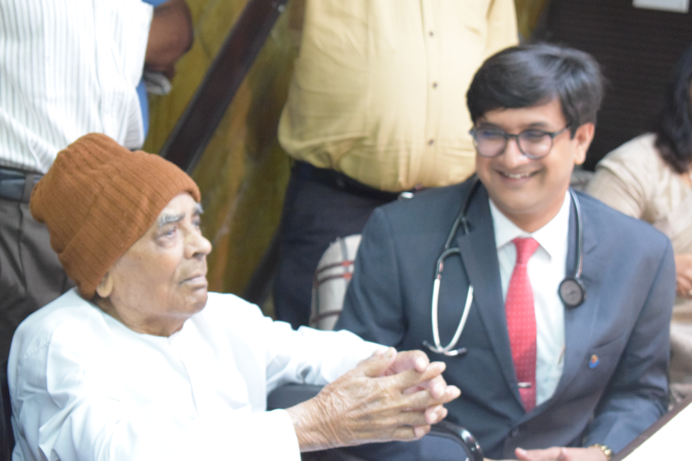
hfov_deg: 24.6
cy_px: 230
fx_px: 1586
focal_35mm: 82
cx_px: 346
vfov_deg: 16.6
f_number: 5.6
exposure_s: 1/60
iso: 6400
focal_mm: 55
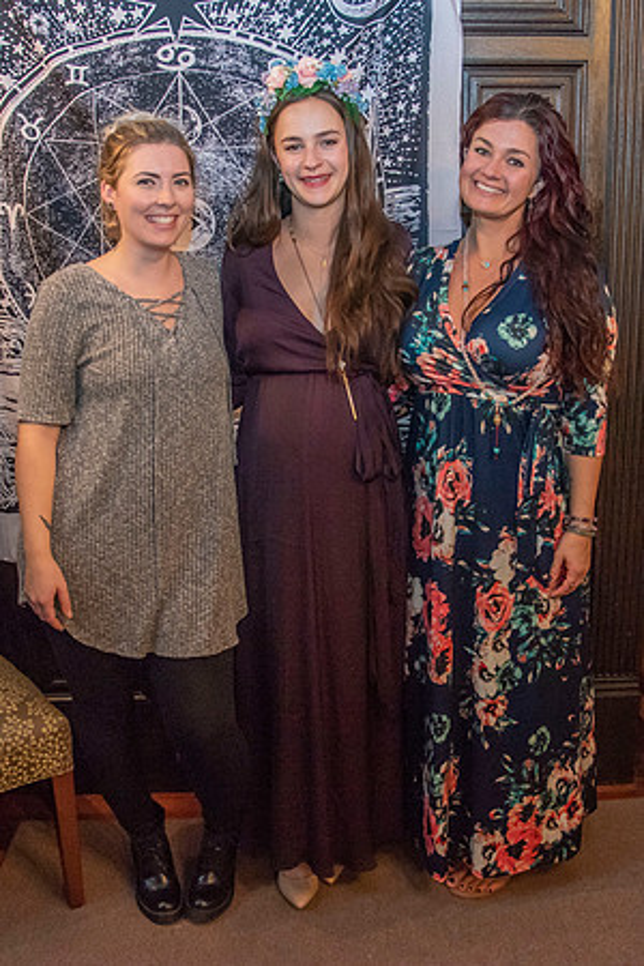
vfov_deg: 50.6
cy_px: 460
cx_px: 336
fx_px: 1023
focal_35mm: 38
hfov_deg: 35.0
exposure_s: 1/200
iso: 3200
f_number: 4
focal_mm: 24
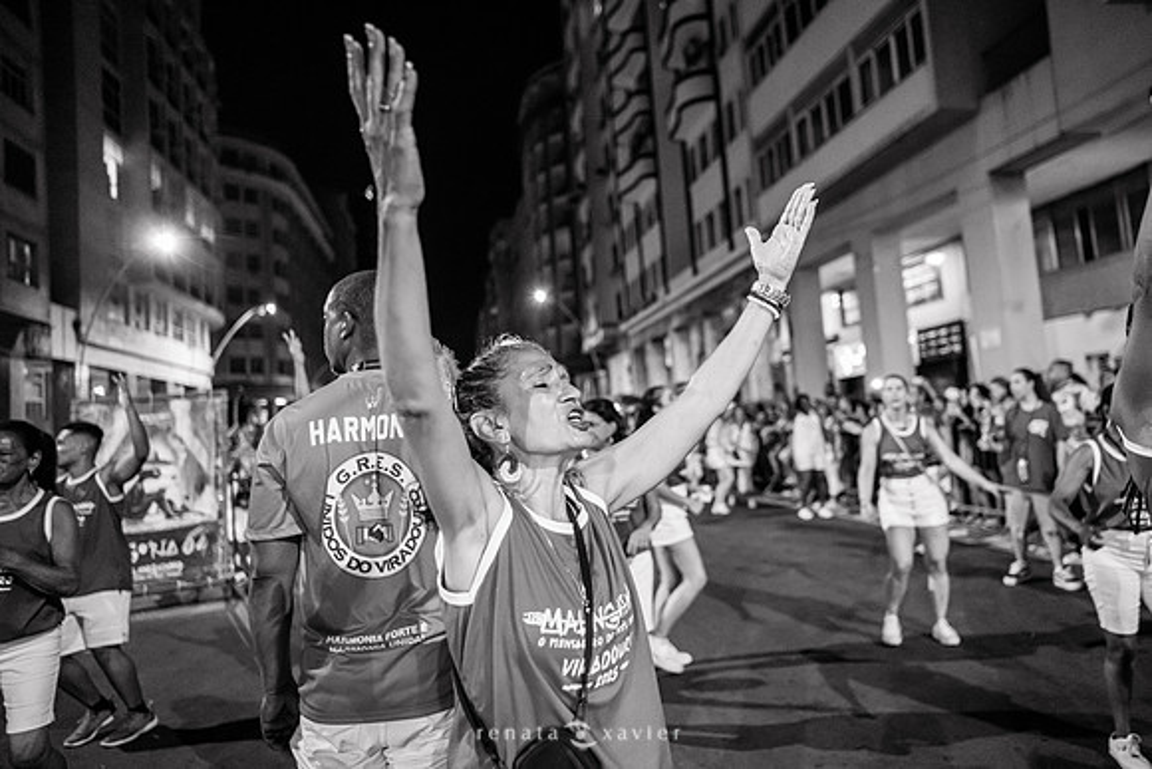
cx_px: 633
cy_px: 347
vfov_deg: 48.9
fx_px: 844
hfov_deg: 68.5
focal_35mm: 26
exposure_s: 1/200
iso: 5000
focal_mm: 24
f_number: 1.8
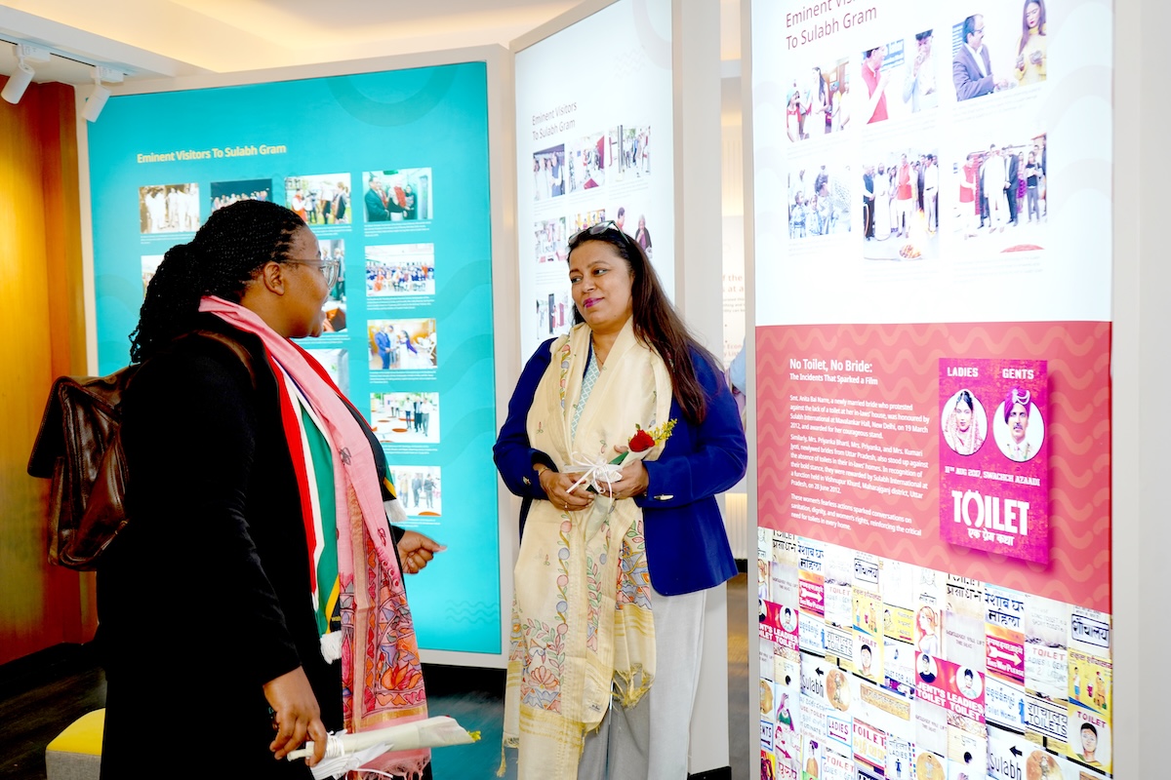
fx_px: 1138
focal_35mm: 35
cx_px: 586
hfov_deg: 54.4
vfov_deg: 37.9
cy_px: 390
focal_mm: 35
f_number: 4
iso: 400
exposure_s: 1/160
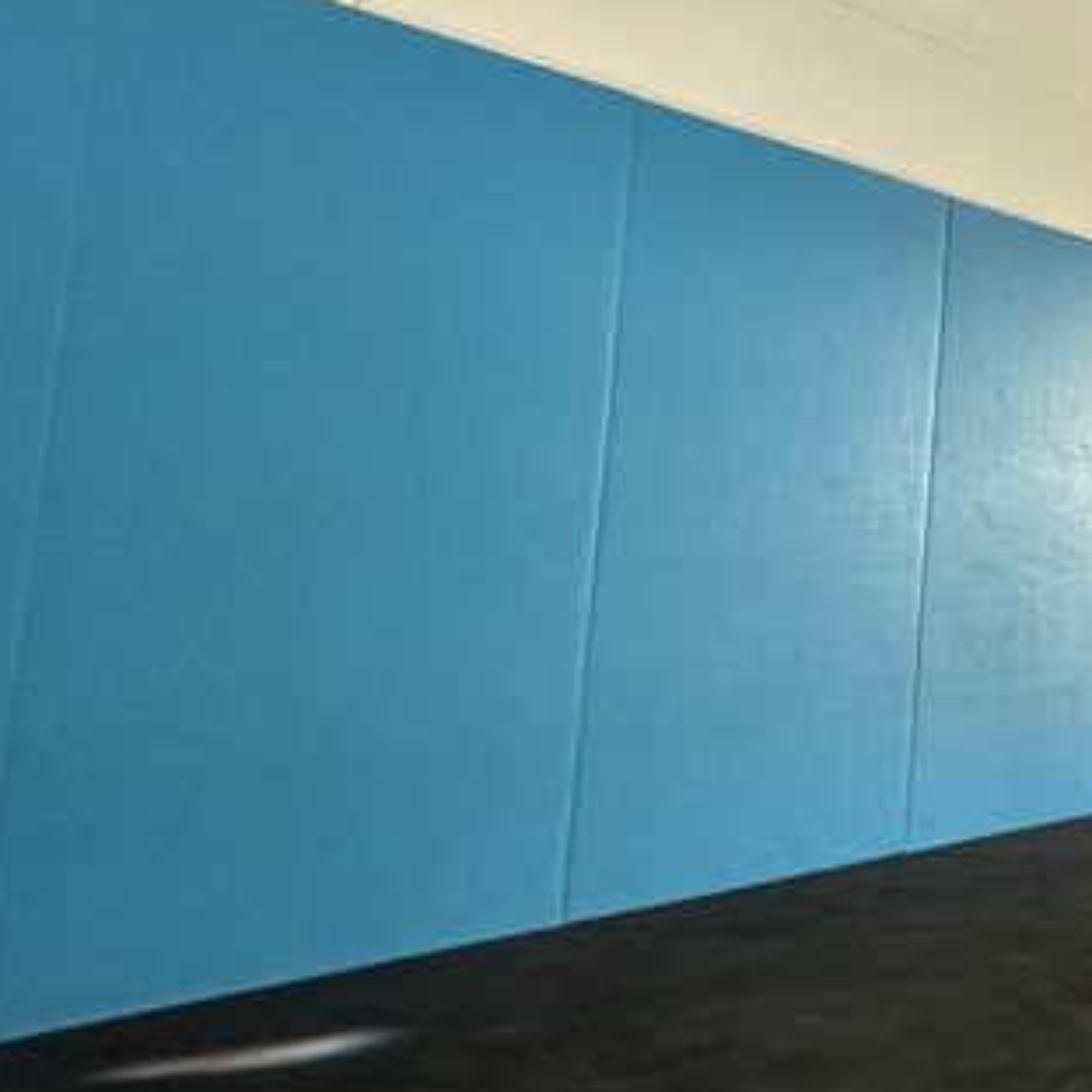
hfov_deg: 24.0
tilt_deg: +6.6
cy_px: 418
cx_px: 1841
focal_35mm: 44
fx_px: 1570
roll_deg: -0.6
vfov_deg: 38.1
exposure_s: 1/100
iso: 160
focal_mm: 2.22
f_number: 2.2
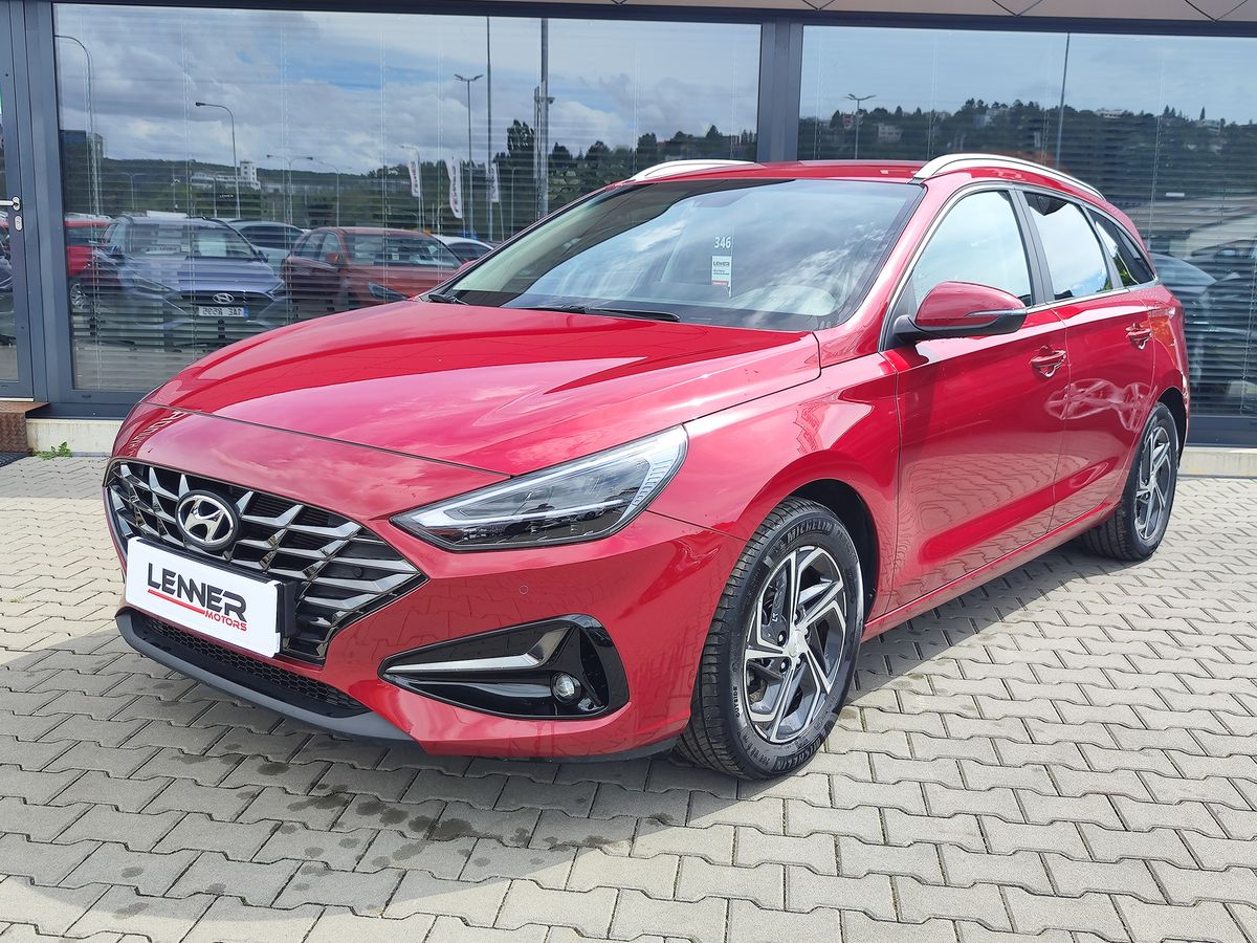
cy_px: 472
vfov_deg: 58.9
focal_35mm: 23
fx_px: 835
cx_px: 628
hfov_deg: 73.9
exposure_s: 1/354
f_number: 1.69
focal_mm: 7.01
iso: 50
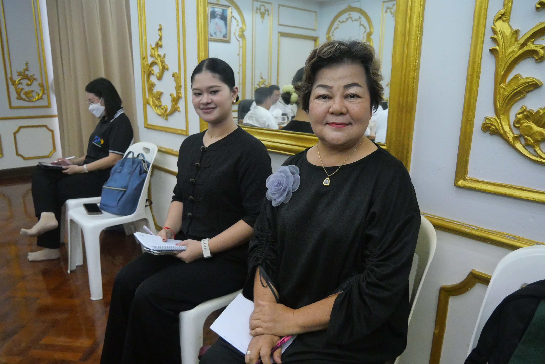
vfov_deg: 53.2
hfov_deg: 73.7
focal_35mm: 24
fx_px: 364
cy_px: 182
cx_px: 272
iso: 3200
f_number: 3.5
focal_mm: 12
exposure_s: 1/125
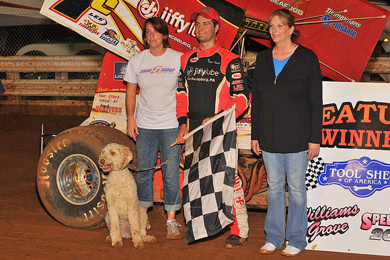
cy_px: 130
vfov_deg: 17.1
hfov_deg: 25.4
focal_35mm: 80
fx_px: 867
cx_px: 195
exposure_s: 1/320
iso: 500
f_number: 7.1
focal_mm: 80
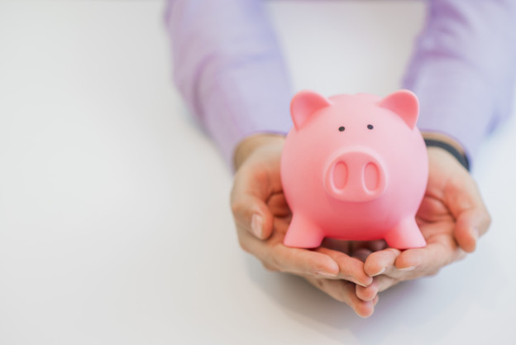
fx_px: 1219
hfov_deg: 23.9
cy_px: 172
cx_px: 258
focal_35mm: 85
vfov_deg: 16.1
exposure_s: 1/100
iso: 320
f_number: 2.8
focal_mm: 85
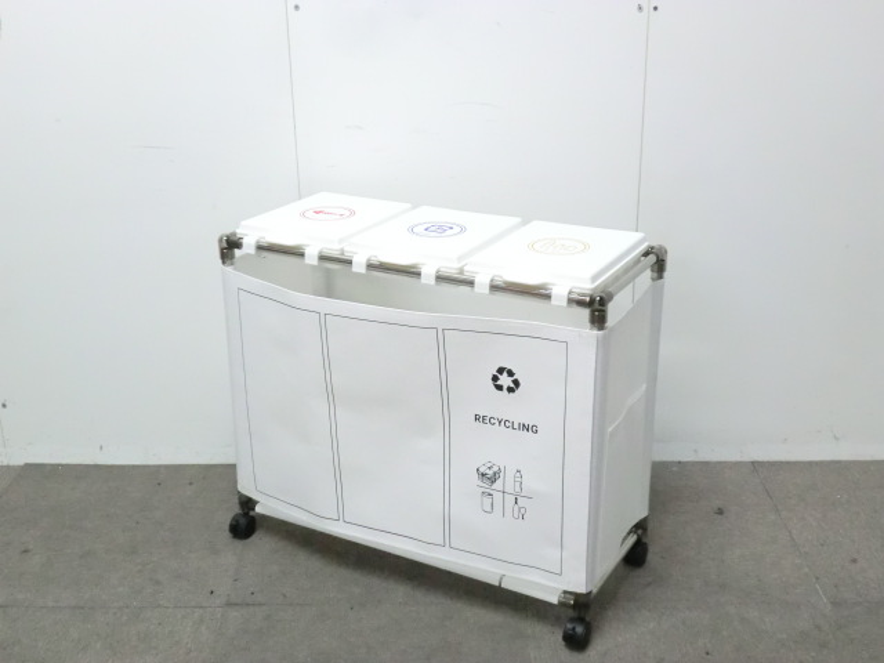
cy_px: 332
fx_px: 1149
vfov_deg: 32.2
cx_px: 442
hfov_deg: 42.1
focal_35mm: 45
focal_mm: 8.2
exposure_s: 1/40
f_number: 4.3
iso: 800
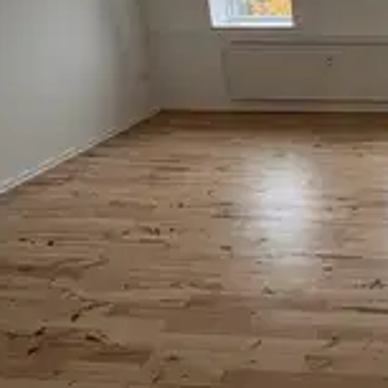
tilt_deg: -18.9
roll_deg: +0.2
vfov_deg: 55.6
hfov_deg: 47.4
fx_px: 355
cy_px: 117
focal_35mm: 28
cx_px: 389
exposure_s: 1/50
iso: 160
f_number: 1.8
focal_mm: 1.57
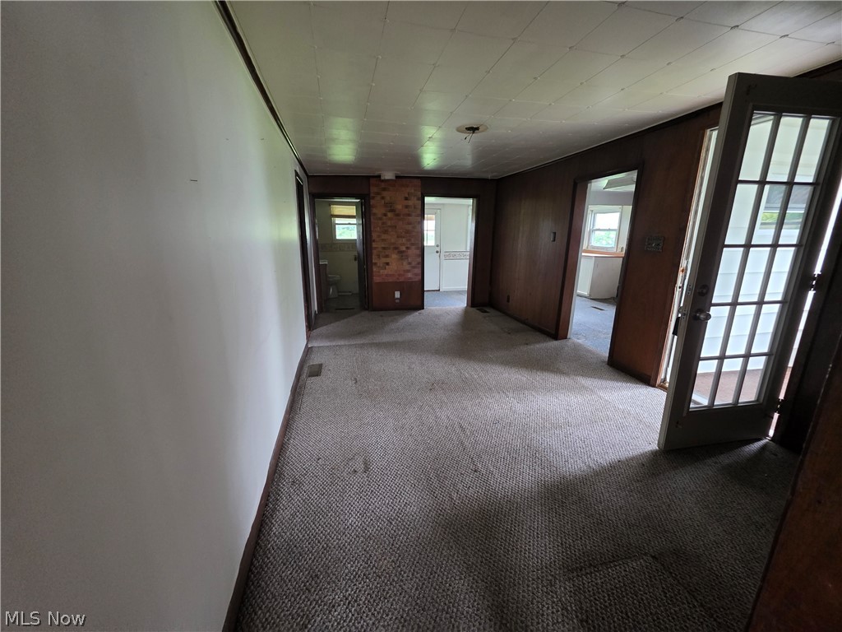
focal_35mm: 13
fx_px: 316
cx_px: 421
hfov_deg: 106.2
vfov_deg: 89.9
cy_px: 316
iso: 500
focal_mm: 2.2
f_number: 1.9
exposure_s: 1/60
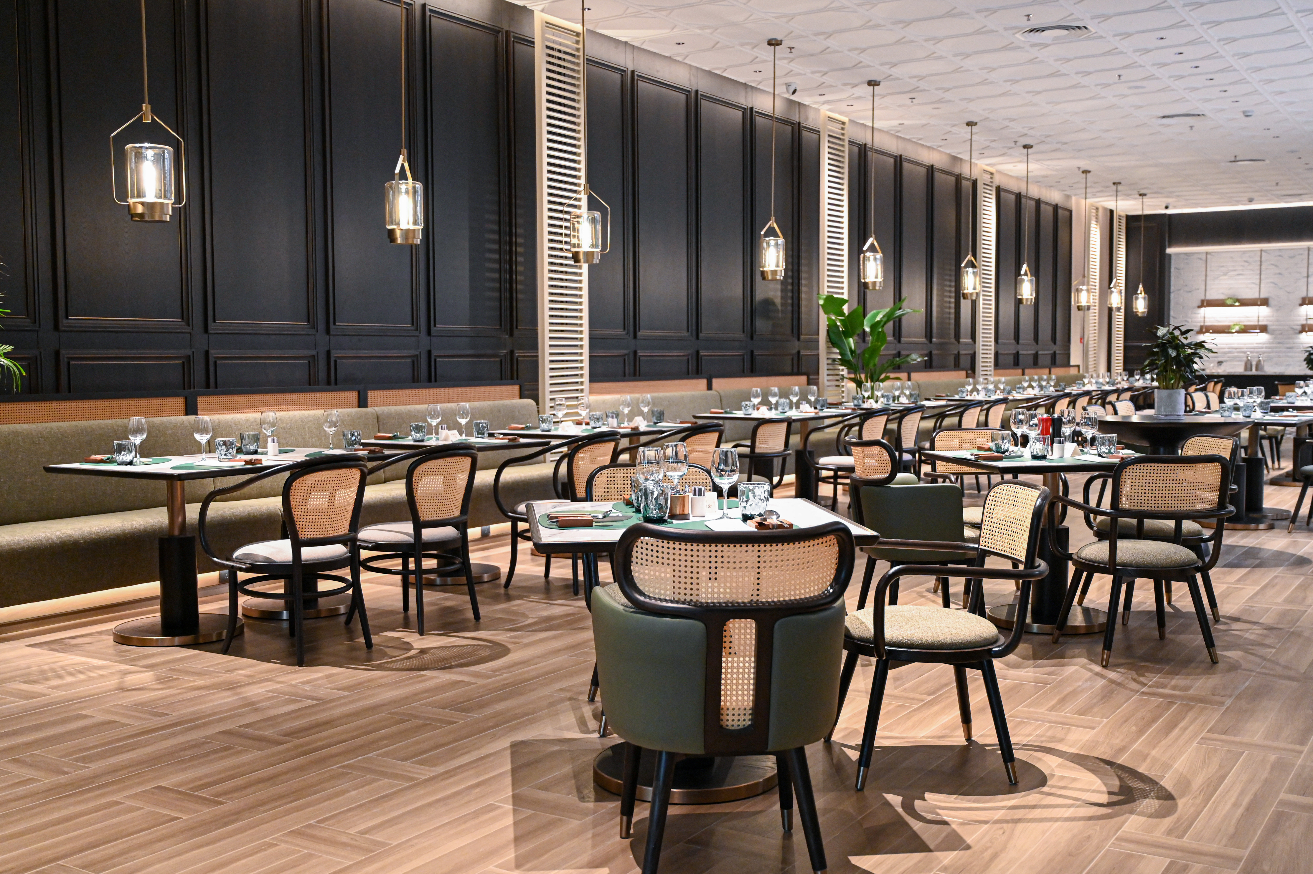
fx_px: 1312
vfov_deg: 36.8
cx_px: 656
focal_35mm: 36
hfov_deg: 53.2
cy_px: 437
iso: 3200
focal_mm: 36
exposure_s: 1/100
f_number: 4
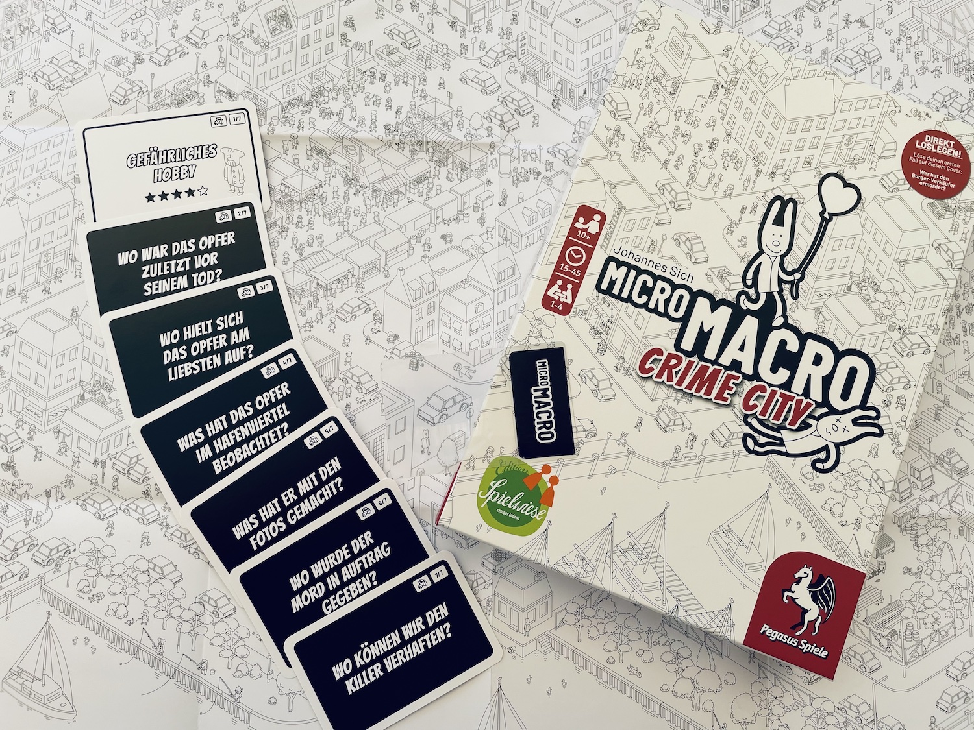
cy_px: 365
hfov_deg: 67.3
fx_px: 732
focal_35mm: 26
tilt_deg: -82.6
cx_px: 487
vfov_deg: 53.1
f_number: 1.6
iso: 32
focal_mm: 4.2
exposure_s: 1/917
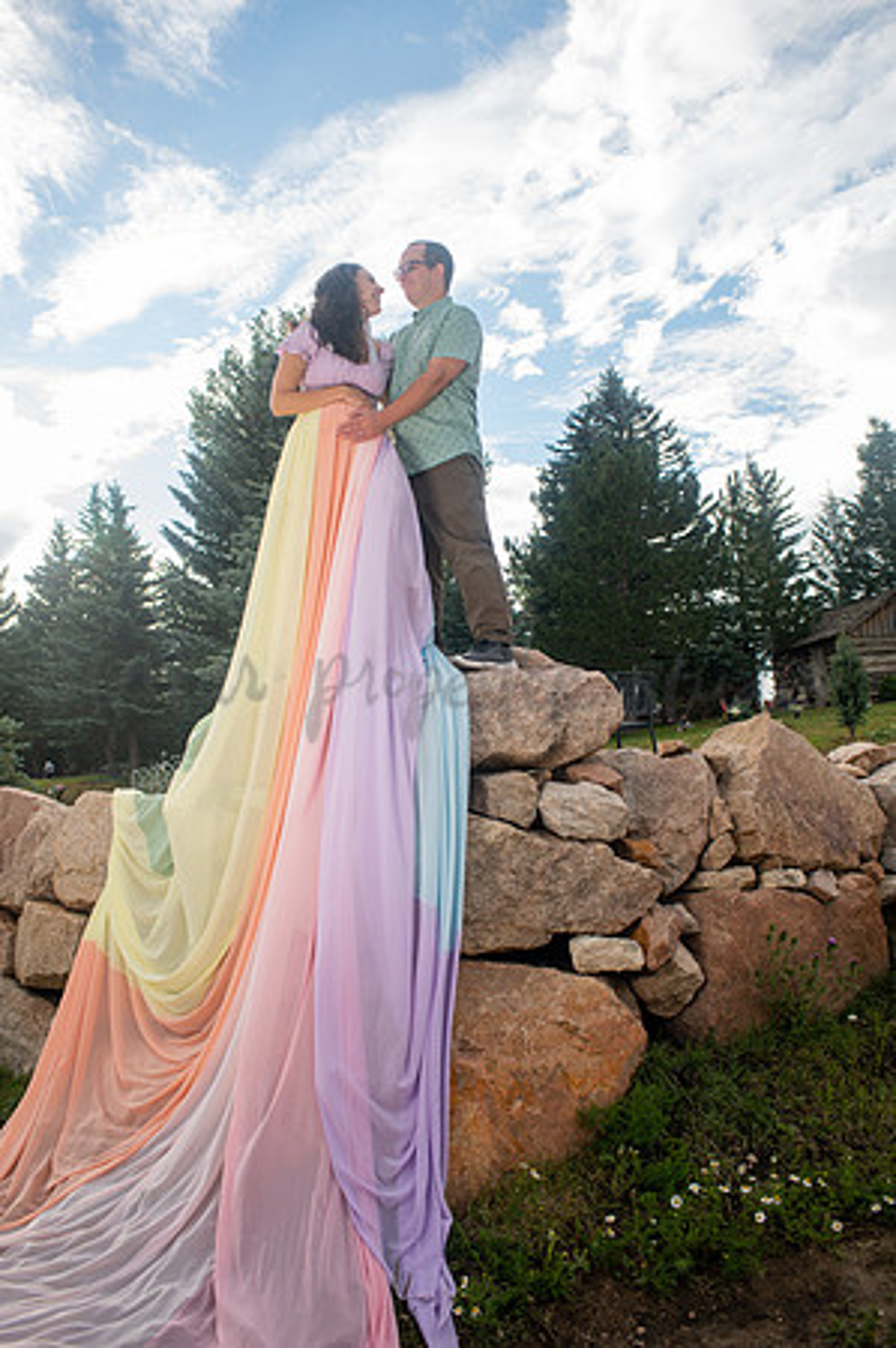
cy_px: 674
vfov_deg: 65.5
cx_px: 448
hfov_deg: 46.3
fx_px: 1048
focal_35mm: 28
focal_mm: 28
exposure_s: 1/200
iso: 100
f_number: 6.3
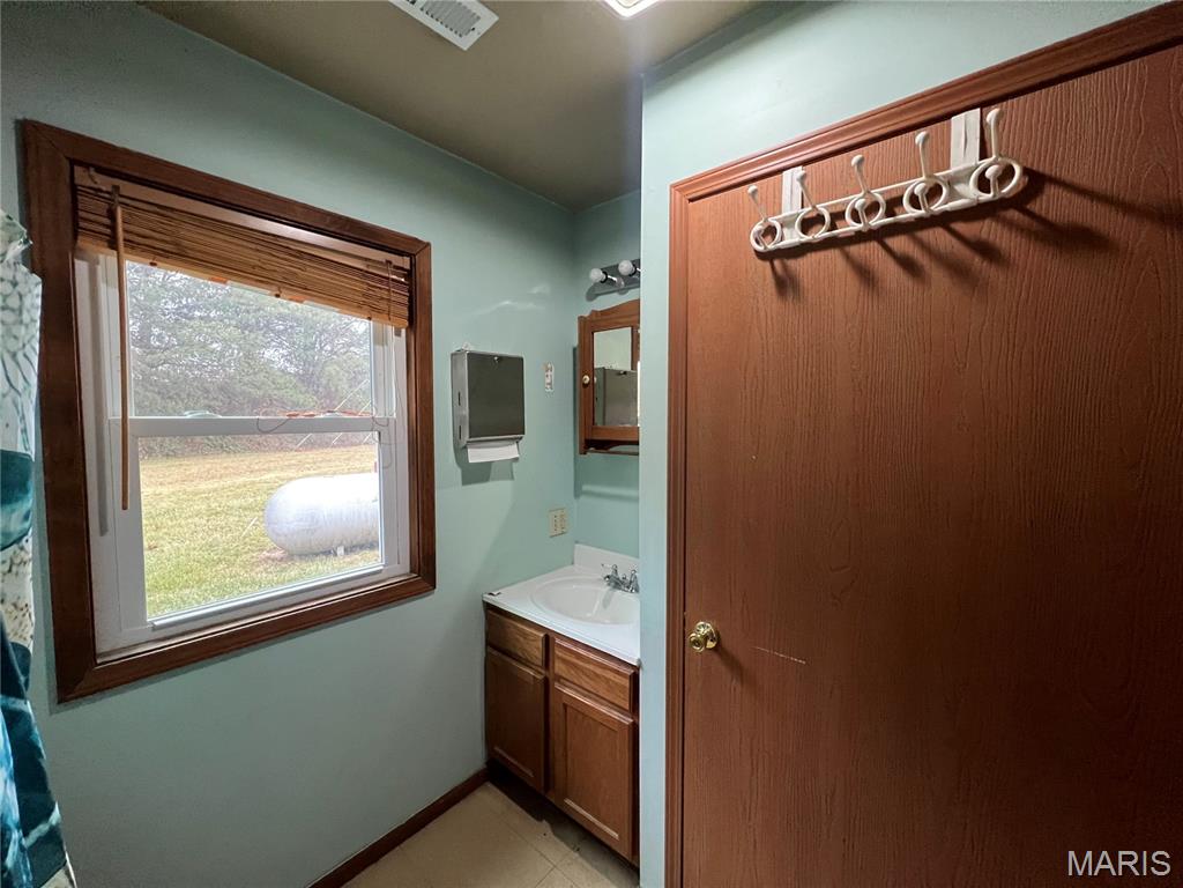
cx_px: 592
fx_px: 444
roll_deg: -0.5
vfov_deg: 89.9
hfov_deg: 106.2
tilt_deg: -3.3
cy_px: 444
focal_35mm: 13
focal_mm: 1.57
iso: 500
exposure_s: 1/60
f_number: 1.8
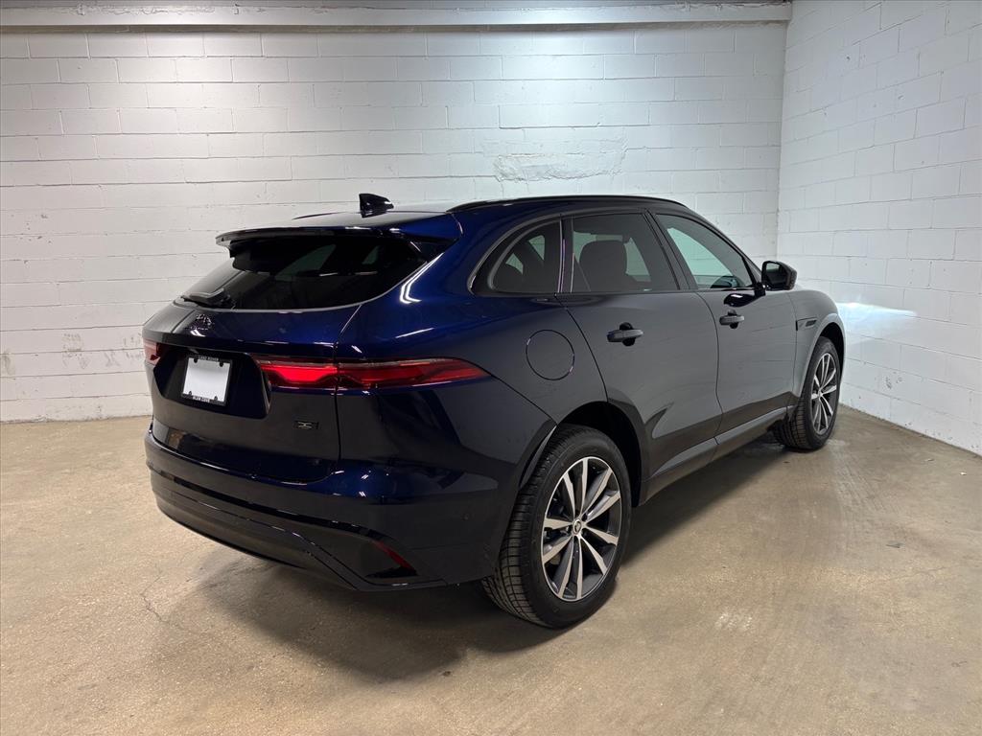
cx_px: 491
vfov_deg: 53.1
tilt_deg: -10.1
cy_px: 368
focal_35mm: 26
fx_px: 738
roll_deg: +2.4
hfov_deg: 67.3
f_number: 1.6
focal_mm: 5.96
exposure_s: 1/185
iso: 40
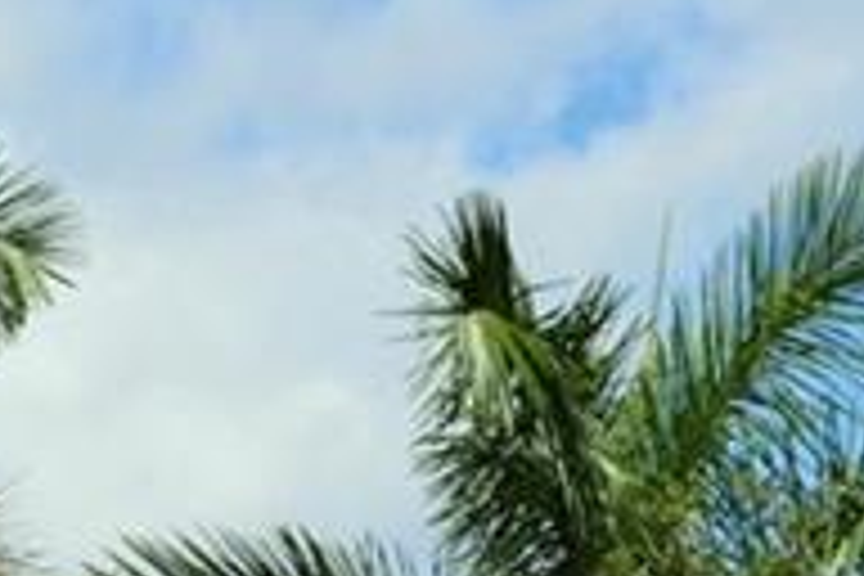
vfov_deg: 4.7
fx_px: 6911
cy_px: 1152
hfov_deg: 7.0
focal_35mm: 288
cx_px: -567
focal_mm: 36
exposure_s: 1/500
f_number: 11
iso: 320
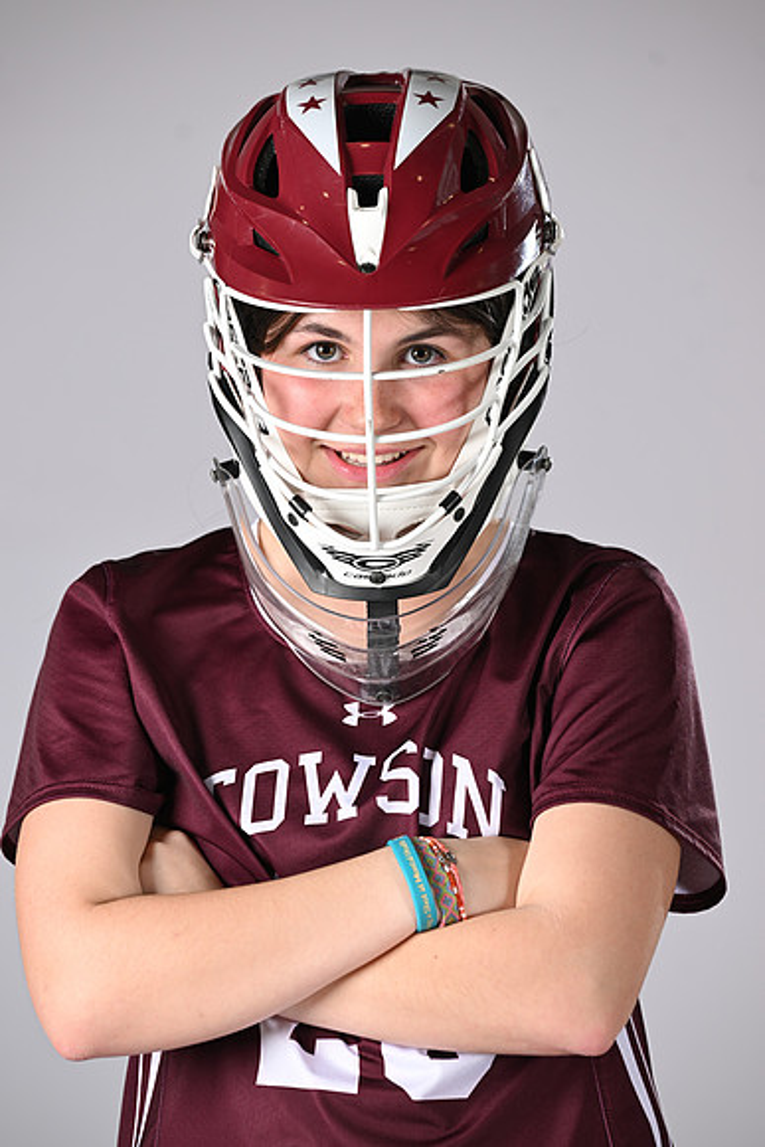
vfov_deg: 12.4
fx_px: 5256
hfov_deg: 8.3
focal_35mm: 165
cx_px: 382
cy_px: 574
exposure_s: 1/160
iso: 100
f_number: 4.5
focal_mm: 165
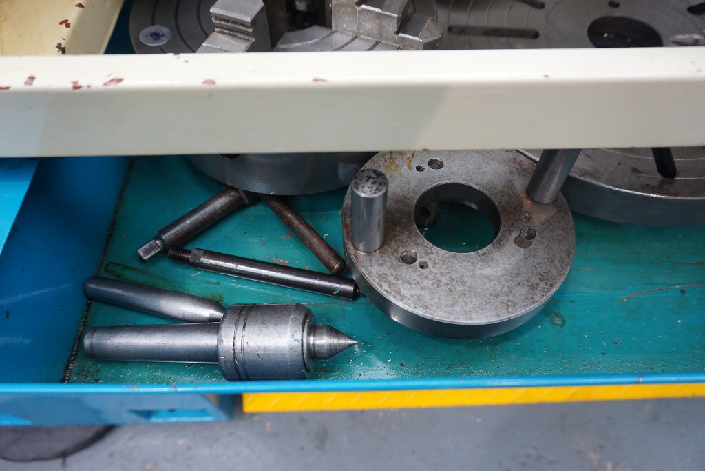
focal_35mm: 24
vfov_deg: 53.1
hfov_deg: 73.7
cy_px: 236
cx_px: 352
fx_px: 470
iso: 1250
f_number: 4
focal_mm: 16
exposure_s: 1/60
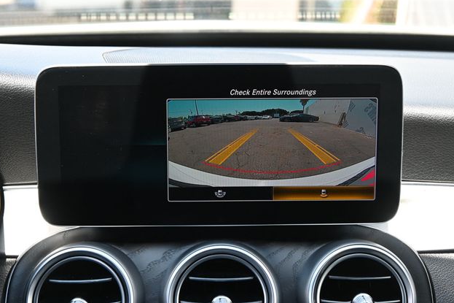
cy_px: 148
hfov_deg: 26.3
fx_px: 971
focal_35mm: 77
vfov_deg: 17.7
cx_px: 222
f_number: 6.3
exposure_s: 1/125
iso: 1000
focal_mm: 50
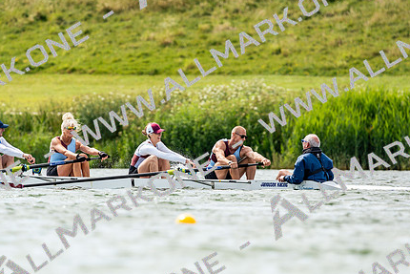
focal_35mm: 690
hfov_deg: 3.0
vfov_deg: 2.0
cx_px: 189
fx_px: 7861
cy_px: 149
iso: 400
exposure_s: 1/2000
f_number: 6.3
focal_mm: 512
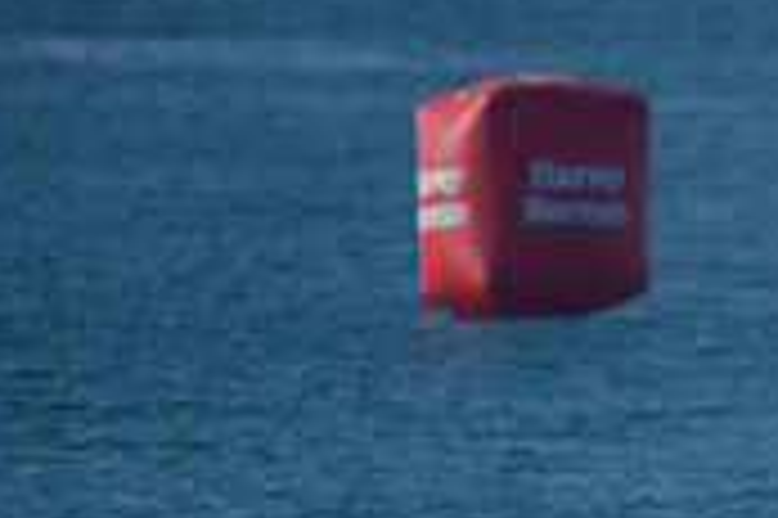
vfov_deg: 0.8
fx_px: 36272
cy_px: 696
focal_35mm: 1680
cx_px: 1210
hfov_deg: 1.2
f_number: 5.6
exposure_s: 1/2000
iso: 200
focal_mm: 500
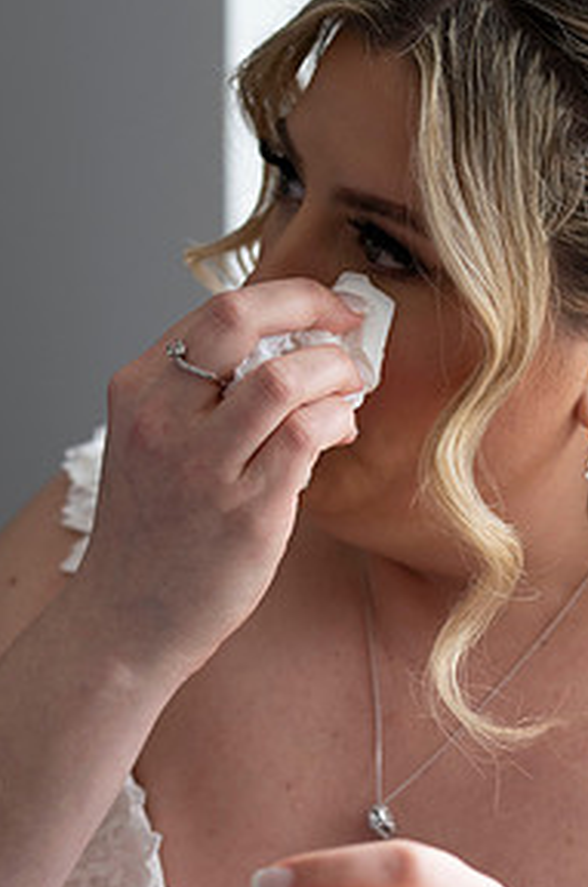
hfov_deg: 10.3
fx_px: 3270
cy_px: 610
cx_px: 426
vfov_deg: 15.4
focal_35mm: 133
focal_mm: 85
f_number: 4
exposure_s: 1/800
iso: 1600
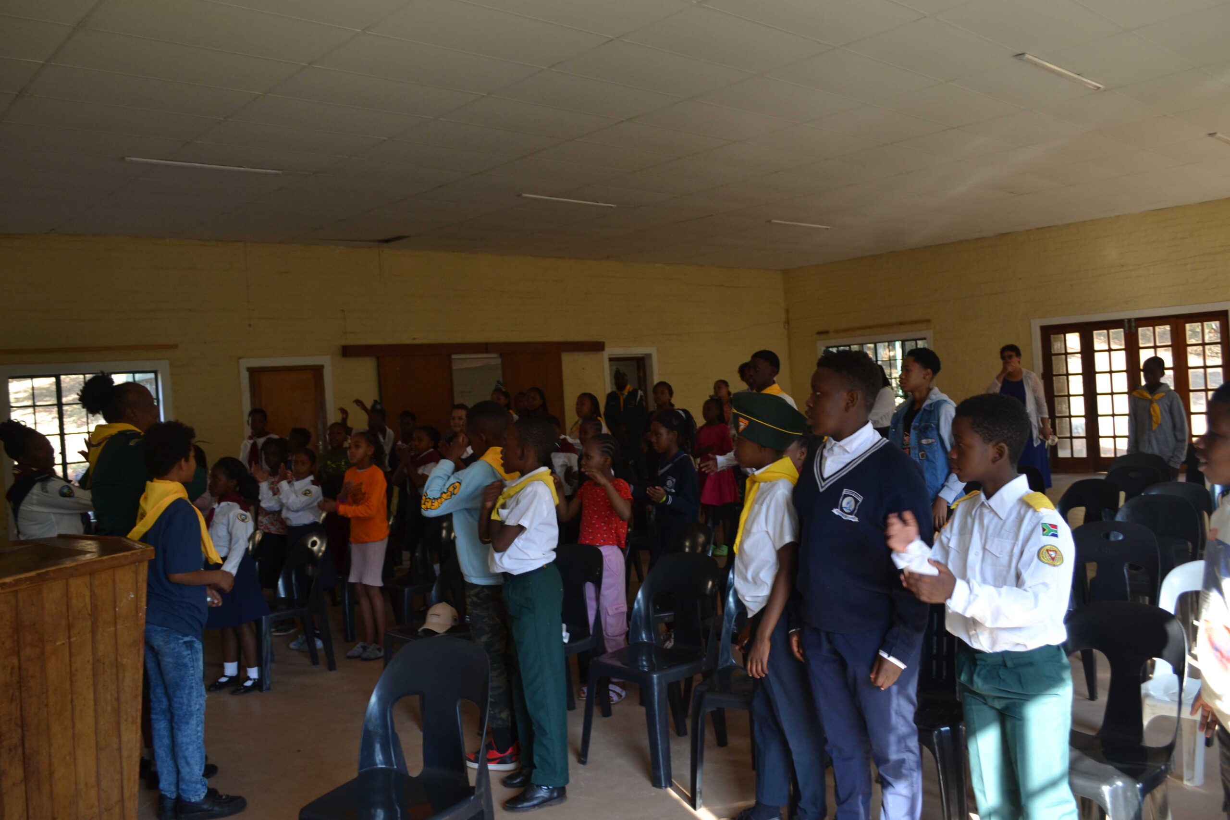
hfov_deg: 61.9
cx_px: 615
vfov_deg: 43.6
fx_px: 1025
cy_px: 410
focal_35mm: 30
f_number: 5.6
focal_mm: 20
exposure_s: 1/125
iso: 400
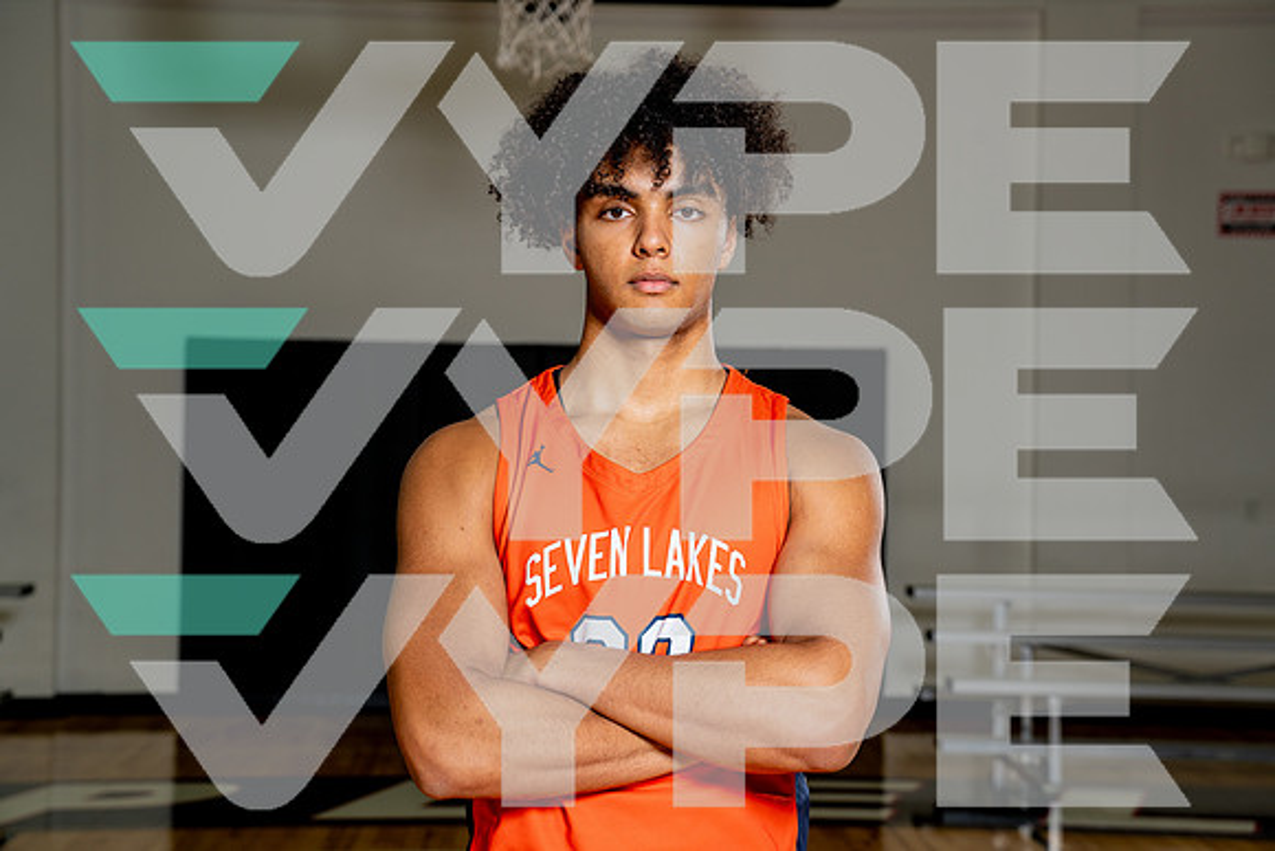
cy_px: 426
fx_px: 2480
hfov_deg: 28.8
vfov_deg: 19.5
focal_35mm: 70
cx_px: 638
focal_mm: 70
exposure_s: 1/250
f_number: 5.6
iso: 250
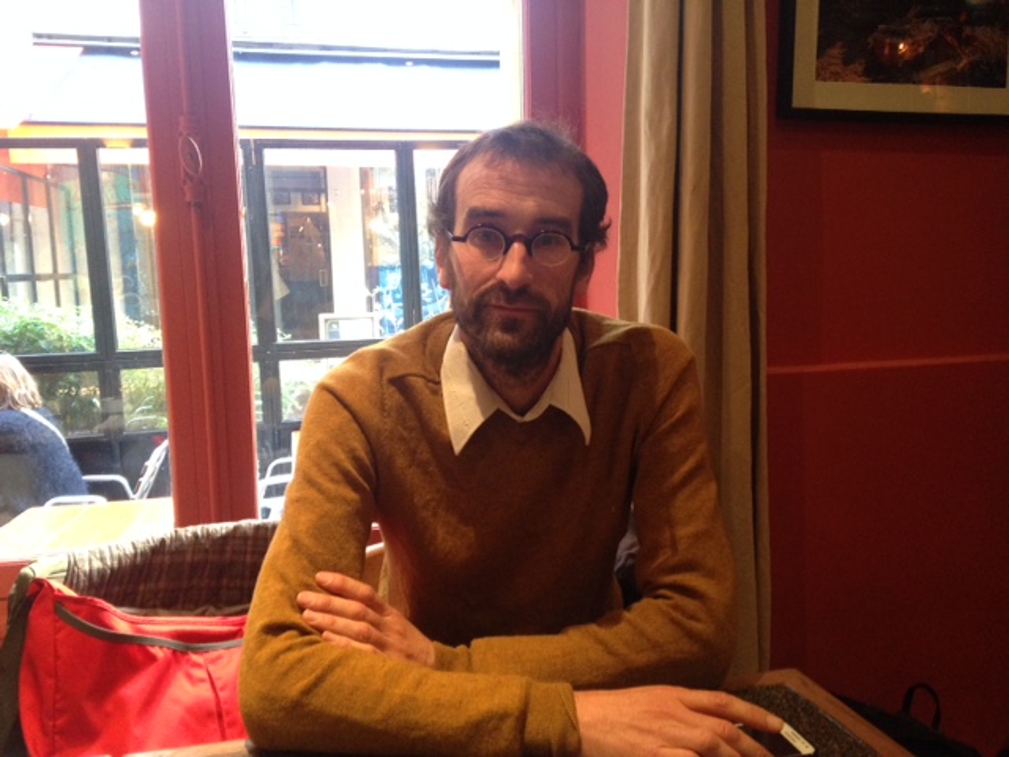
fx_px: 962
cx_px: 504
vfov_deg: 42.9
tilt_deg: -7.5
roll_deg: +1.0
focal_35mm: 33
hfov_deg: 55.4
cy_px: 378
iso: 250
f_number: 2.4
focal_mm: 4.12
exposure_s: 1/20
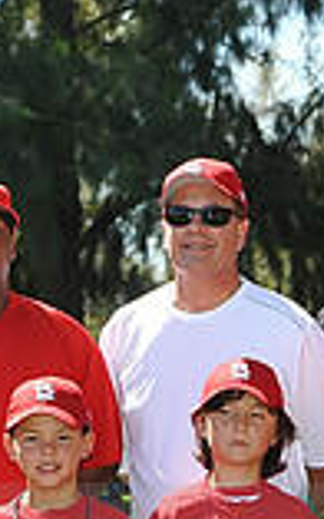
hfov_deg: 4.4
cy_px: 526
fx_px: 4256
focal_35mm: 301
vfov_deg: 7.0
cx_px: 195
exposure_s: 1/250
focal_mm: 80
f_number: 7.1
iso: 200
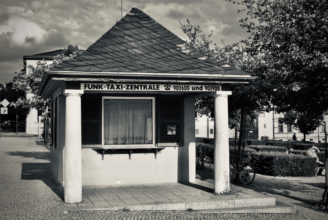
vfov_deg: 28.1
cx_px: 164
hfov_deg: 41.1
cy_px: 110
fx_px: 438
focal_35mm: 48
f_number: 5.6
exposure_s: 1/500
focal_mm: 48
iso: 100
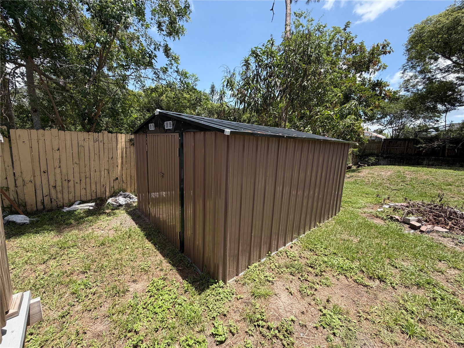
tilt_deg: -8.1
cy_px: 174
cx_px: 232
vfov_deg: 85.7
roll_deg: -2.1
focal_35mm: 14
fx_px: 188
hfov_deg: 102.1
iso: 40
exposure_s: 1/619
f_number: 2.2
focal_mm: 2.22
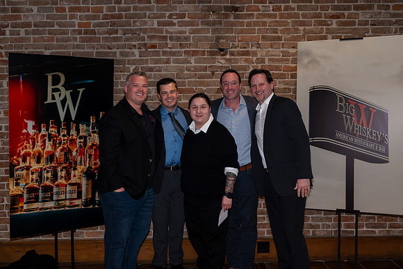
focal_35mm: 42
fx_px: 470
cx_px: 202
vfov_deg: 31.9
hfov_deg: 46.4
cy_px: 134
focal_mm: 42
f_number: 5
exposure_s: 1/320
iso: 6400
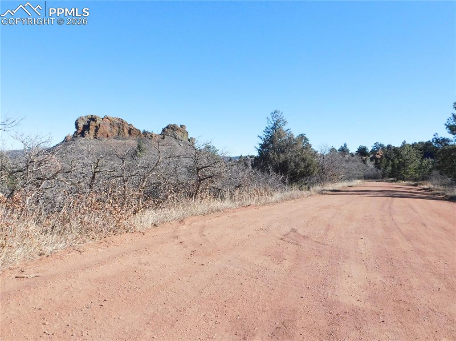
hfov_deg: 60.0
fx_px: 395
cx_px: 228
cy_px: 170
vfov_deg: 46.8
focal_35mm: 30
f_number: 6.4
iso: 800
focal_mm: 5.3
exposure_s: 1/1500
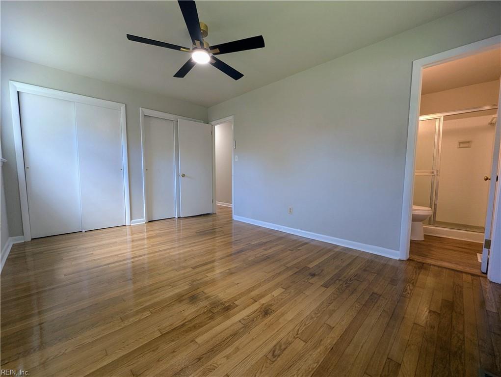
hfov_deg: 106.1
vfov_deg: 90.0
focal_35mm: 13
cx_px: 250
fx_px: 188
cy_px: 188
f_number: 2.2
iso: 74
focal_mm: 1.95
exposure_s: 1/24
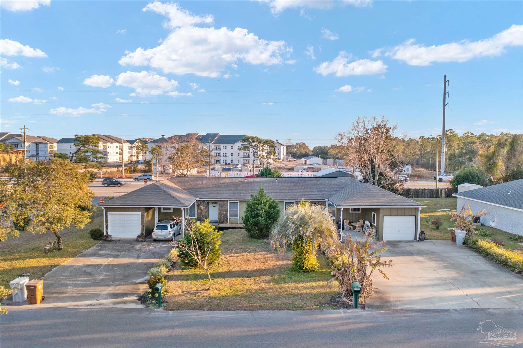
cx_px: 262
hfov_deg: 65.5
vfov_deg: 46.4
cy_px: 174
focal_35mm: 28
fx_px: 407
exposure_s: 1/120
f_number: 2.8
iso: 100
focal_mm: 10.26
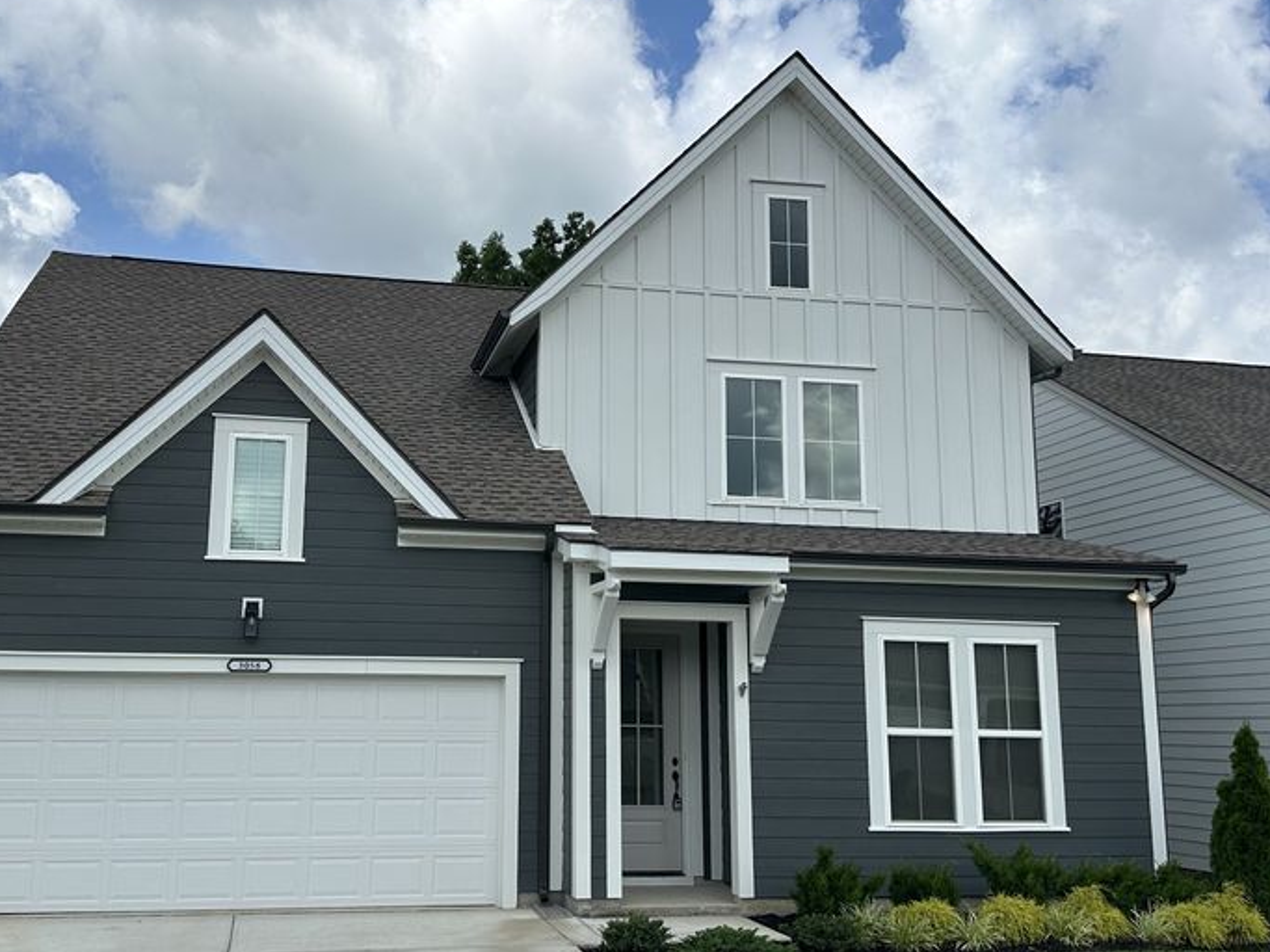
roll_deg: -0.4
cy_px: 478
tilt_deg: +9.9
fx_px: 1321
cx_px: 528
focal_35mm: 36
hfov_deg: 51.1
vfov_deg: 39.6
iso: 80
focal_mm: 6.86
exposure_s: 1/6623
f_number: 1.78
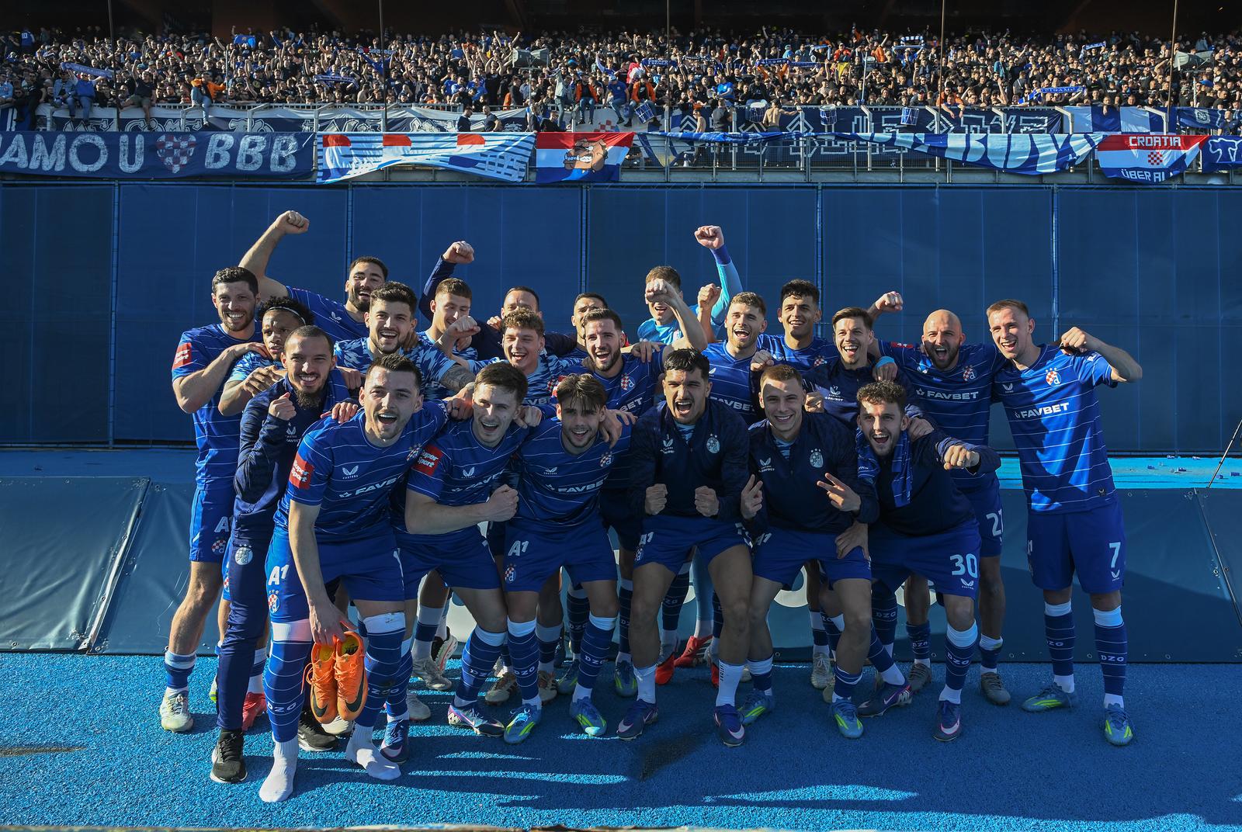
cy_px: 416
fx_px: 829
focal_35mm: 24
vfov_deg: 53.3
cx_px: 621
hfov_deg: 73.7
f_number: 7.1
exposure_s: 1/1000
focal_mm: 24
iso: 640
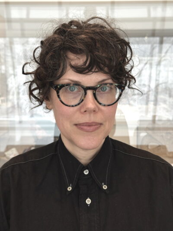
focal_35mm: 48
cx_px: 86
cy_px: 116
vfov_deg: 39.6
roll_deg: +0.6
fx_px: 320
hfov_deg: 30.3
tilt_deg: -6.4
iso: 80
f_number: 1.78
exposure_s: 1/59
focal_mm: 6.76
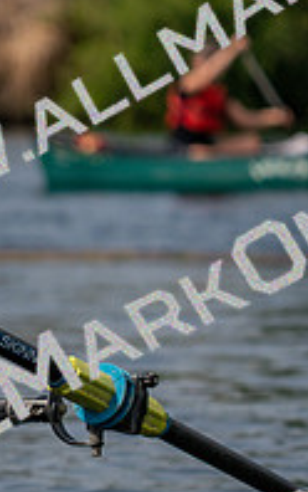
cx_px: -383
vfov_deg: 3.5
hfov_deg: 2.2
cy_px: 312
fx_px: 8020
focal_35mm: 598
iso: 160
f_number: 5.6
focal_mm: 200
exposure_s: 1/1600
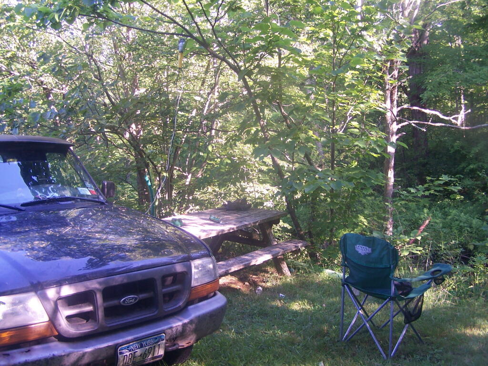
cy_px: 183
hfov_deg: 49.0
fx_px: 536
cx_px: 244
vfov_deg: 37.7
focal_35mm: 38
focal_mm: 6.3
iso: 80
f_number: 2.8
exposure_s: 1/40
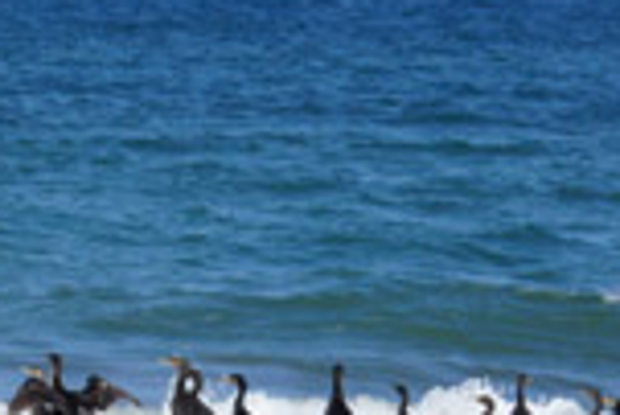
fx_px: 5465
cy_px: 127
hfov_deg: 6.4
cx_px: -452
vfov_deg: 4.3
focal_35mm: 317
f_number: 11
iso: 200
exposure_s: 1/160
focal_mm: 50
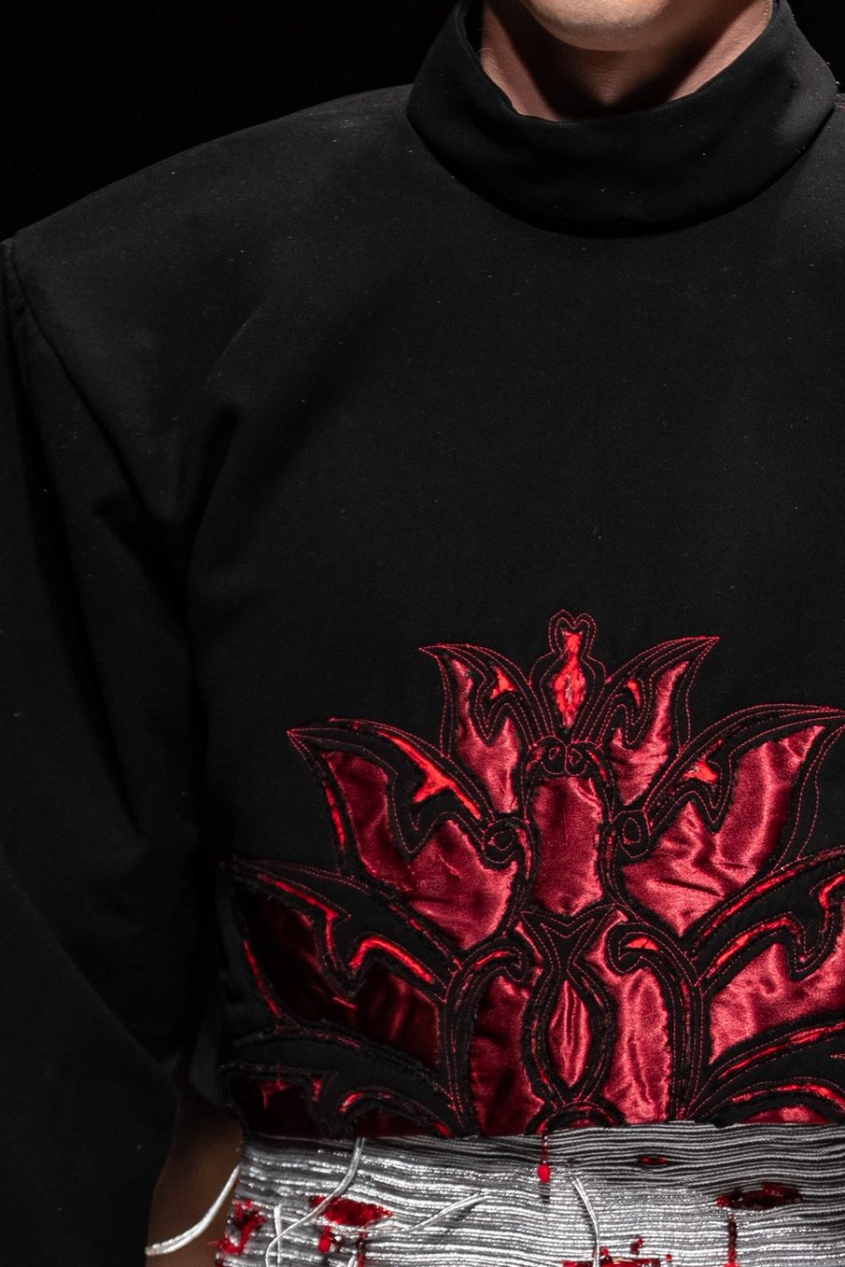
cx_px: 463
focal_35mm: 566
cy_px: 772
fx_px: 19921
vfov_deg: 3.6
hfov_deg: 2.4
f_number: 2.8
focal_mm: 200
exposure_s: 1/320
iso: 200
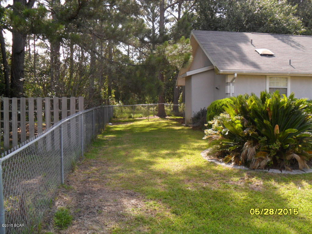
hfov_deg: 52.6
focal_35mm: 35
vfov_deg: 40.7
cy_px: 117
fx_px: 315
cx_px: 156
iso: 80
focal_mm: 6.3
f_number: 3
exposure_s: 1/350
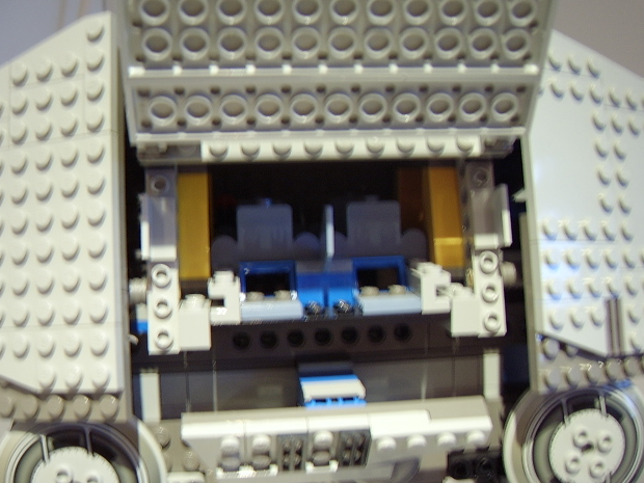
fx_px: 595
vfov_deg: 44.2
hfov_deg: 56.8
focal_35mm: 32
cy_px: 238
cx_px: 321
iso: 100
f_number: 2.7
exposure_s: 1/4
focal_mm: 8.13
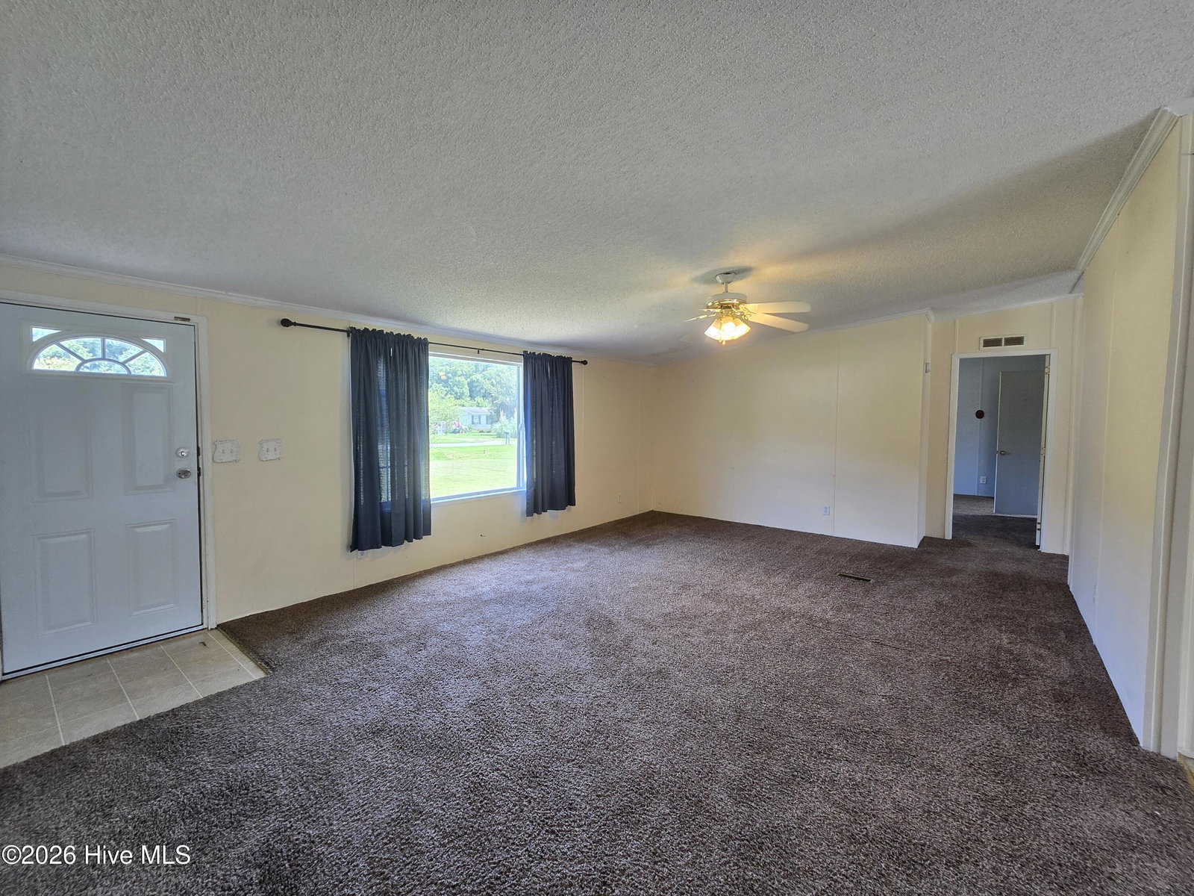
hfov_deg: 106.2
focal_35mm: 13
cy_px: 448
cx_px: 597
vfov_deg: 89.9
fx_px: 448
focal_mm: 2.2
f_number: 2.2
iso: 100
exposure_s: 1/60
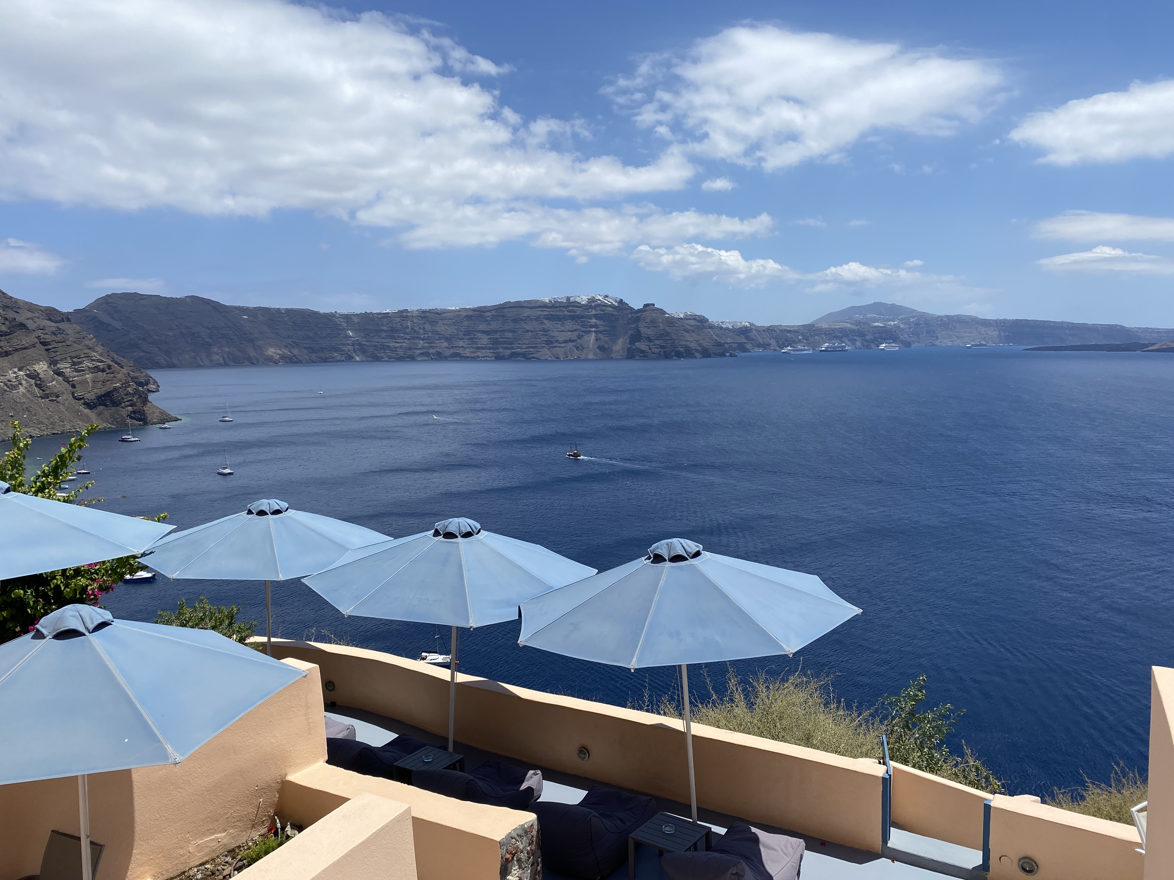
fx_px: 882
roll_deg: +0.8
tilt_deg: -8.6
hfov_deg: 67.3
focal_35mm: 26
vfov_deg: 53.1
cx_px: 587
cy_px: 440
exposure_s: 1/5025
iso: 32
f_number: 1.8
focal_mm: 4.25
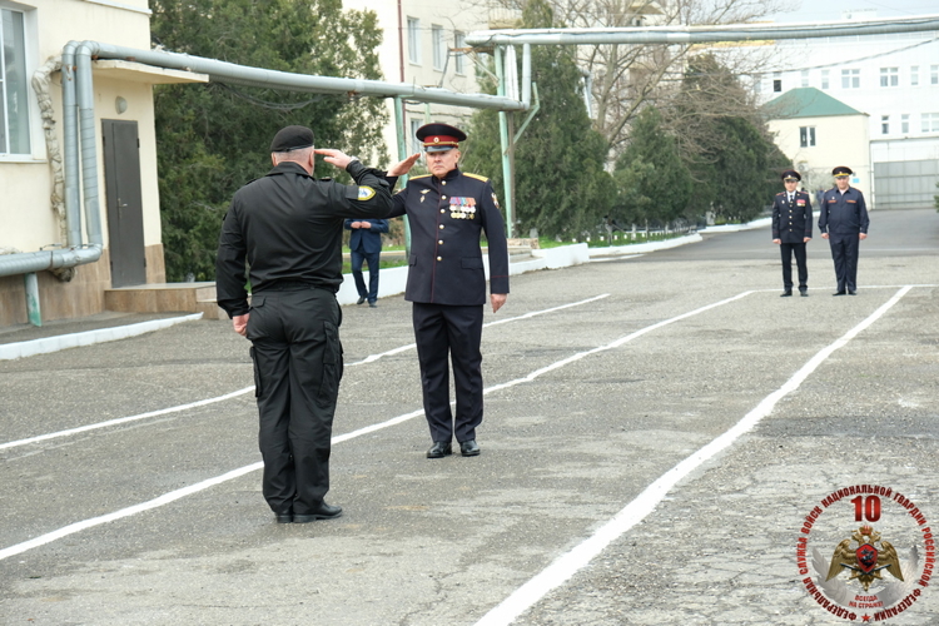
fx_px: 2165
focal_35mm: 83
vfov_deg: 16.5
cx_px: 470
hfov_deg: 24.5
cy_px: 313
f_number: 5.6
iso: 800
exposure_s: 1/450
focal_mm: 55
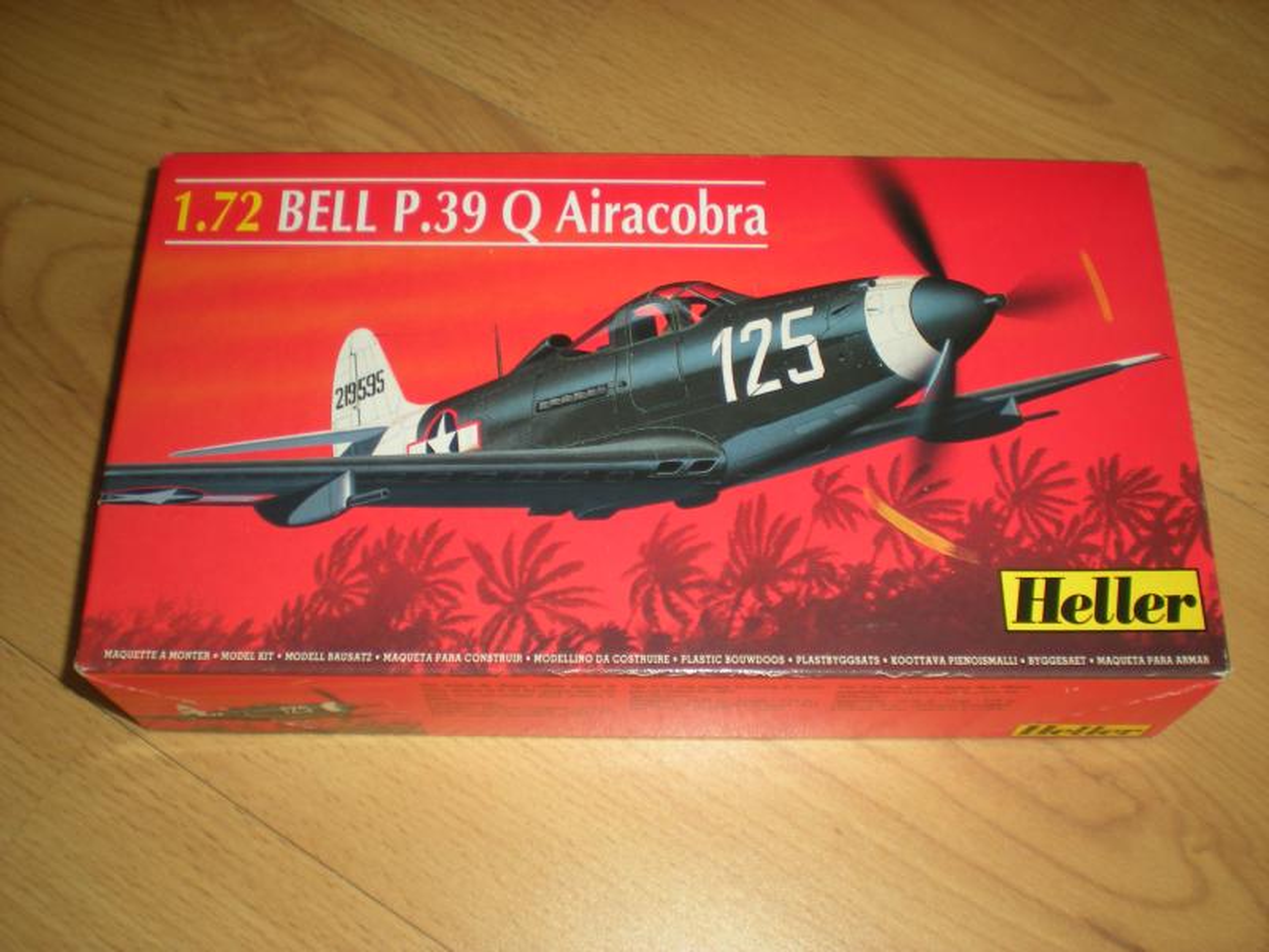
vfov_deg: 37.7
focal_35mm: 38
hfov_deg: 49.0
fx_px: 1393
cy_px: 476
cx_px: 634
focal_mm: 6.3
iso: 64
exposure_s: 1/30
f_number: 3.1
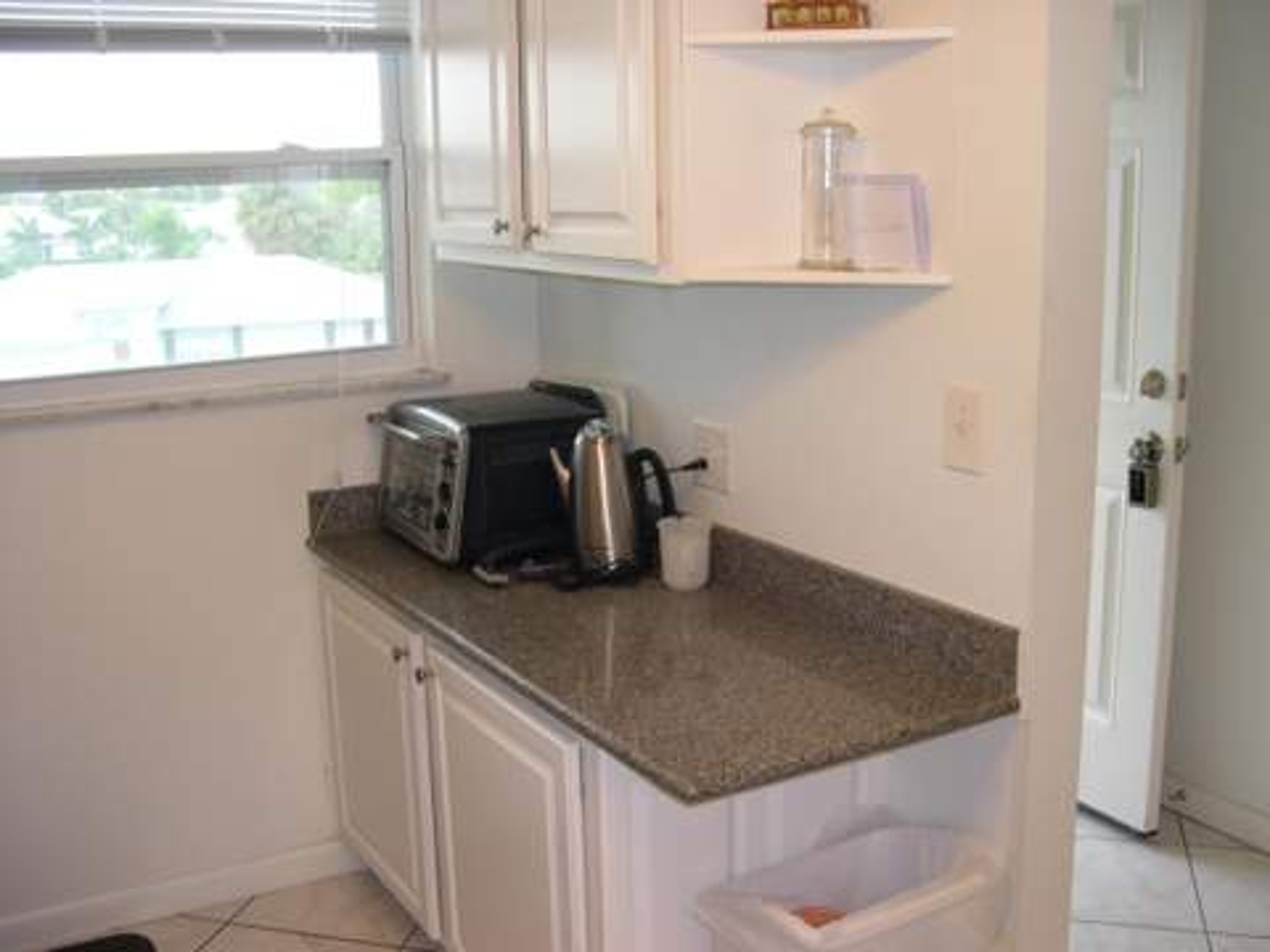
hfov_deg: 49.0
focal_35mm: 38
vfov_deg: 37.7
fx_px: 1394
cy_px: 476
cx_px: 635
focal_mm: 8
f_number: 2.8
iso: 100
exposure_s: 1/34
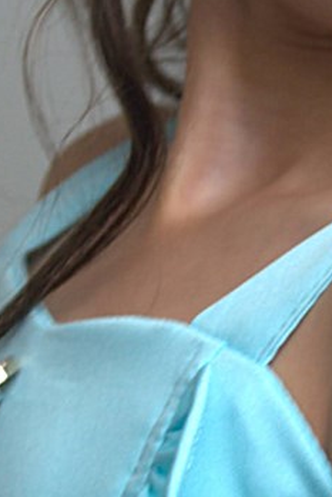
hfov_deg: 5.1
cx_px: 472
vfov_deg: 7.6
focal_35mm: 271
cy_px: 366
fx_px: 3739
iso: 100
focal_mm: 35
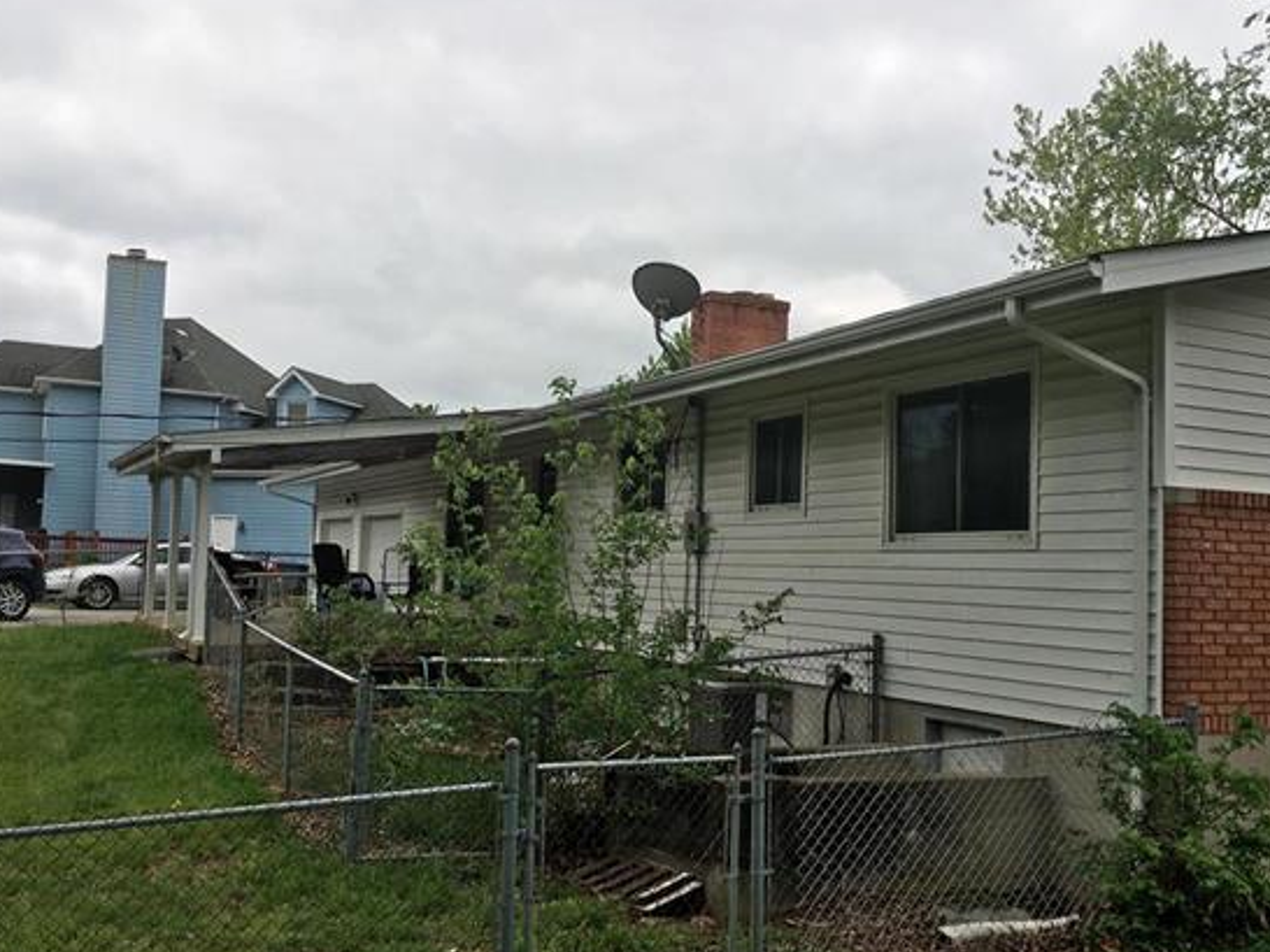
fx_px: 1247
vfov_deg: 41.8
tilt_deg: +5.6
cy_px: 493
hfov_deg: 54.0
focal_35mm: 34
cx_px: 616
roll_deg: +0.1
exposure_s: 1/1241
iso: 25
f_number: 2.2
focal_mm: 4.15
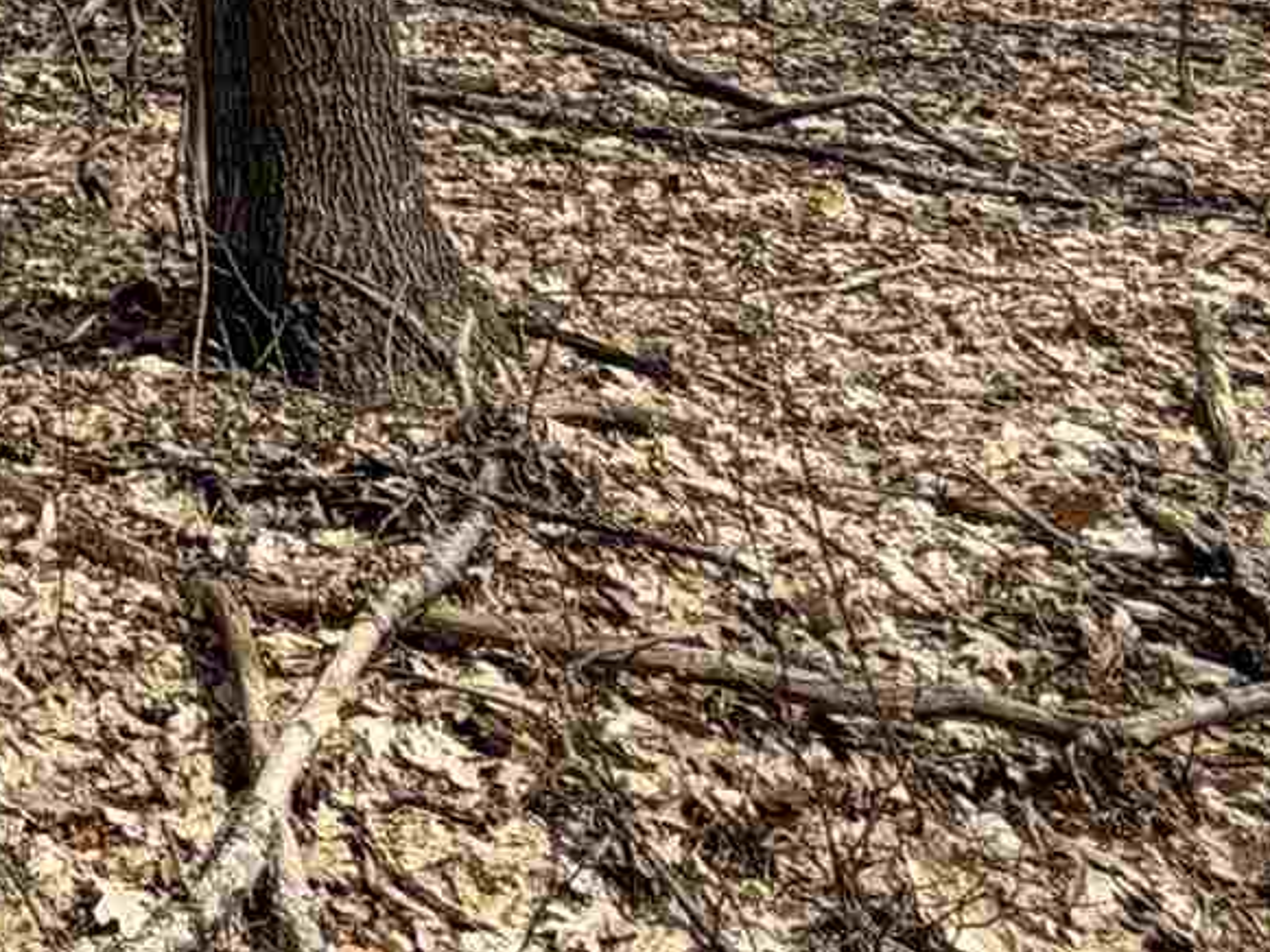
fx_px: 2715
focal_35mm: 74
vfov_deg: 14.2
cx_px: -975
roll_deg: -0.8
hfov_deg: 19.8
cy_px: -1271
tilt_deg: +15.7
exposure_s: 1/770
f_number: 2.2
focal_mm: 2.22
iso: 32
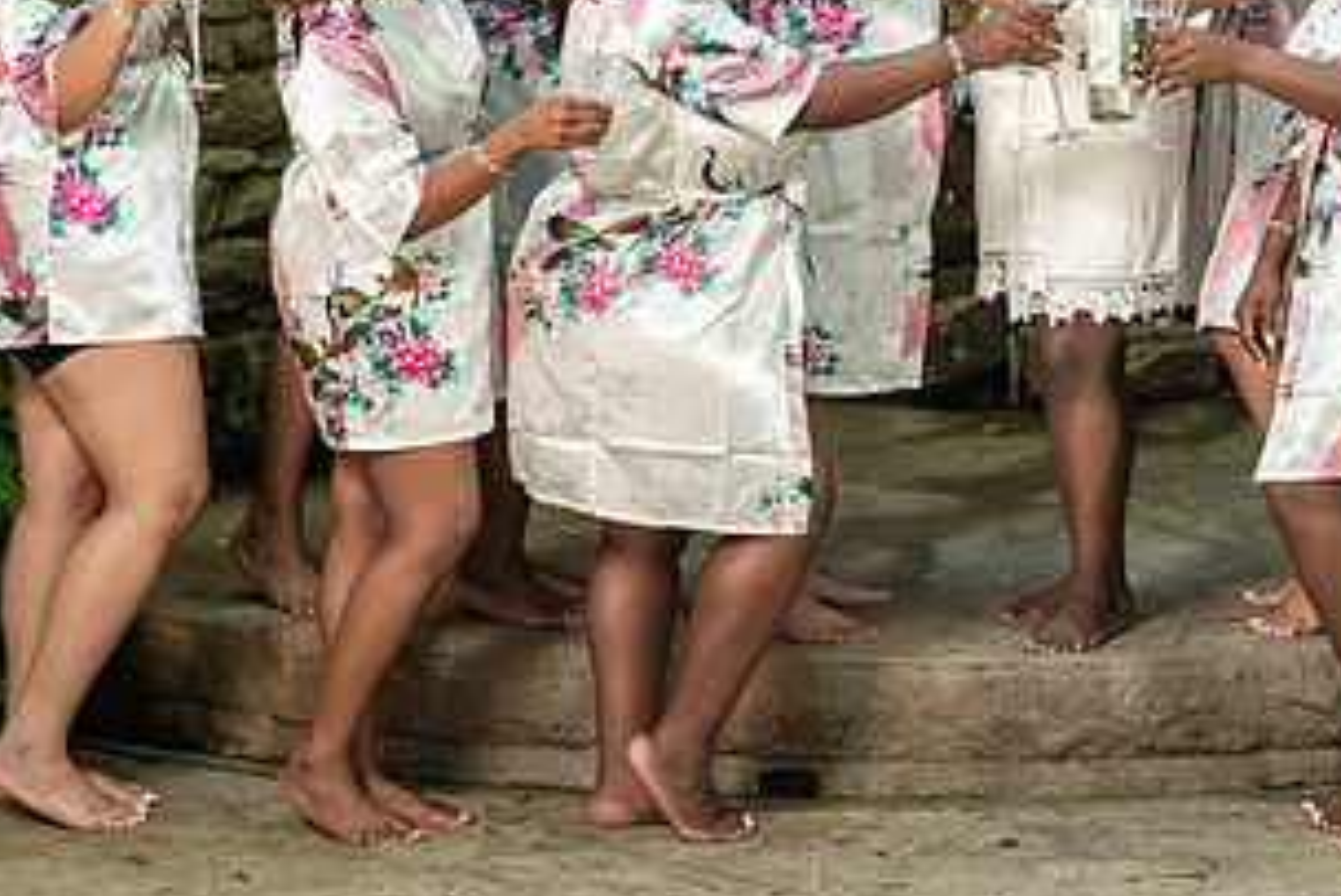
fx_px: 5329
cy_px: 157
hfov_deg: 14.3
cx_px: 1063
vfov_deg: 9.6
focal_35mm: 143
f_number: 4
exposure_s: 1/200
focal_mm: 75
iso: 400
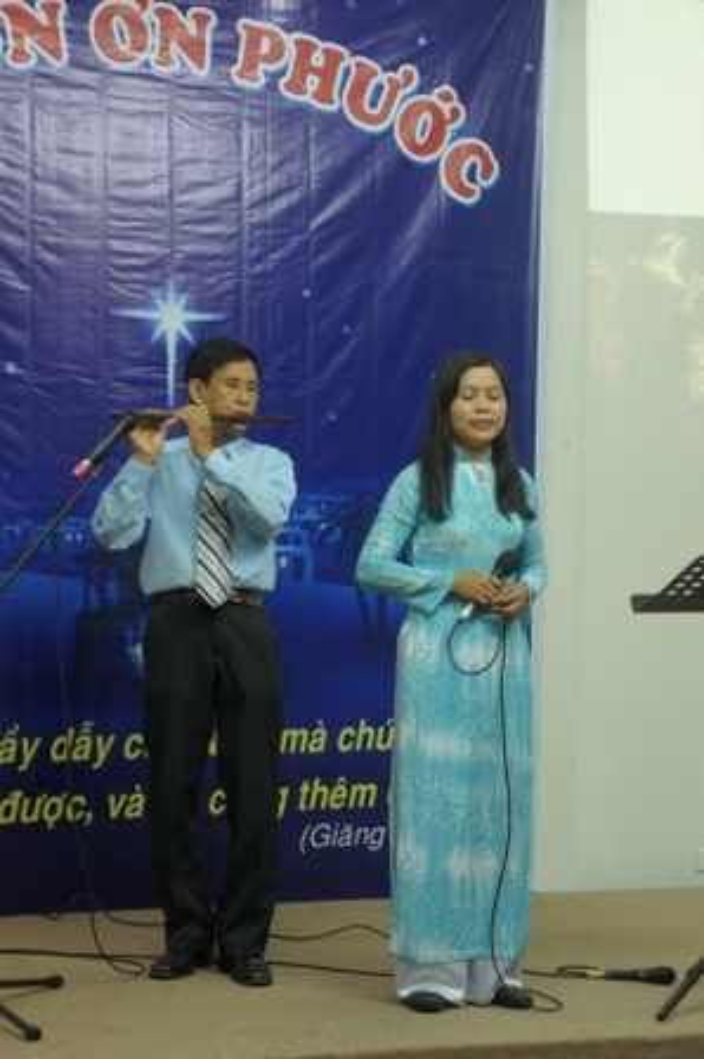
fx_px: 2424
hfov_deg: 16.5
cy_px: 530
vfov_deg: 24.6
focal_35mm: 82
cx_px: 352
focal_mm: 55
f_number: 5.6
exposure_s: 1/80
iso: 1600
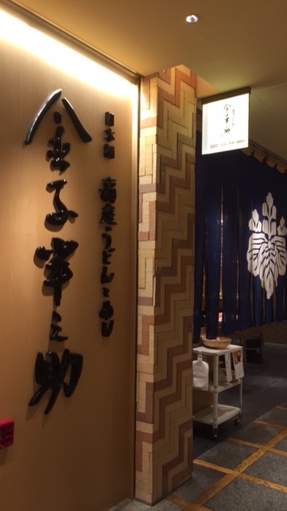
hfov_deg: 36.6
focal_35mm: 32
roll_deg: -0.3
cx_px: 154
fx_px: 433
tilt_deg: +3.6
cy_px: 257
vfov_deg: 61.0
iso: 80
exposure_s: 1/30
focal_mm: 4.15
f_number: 2.2
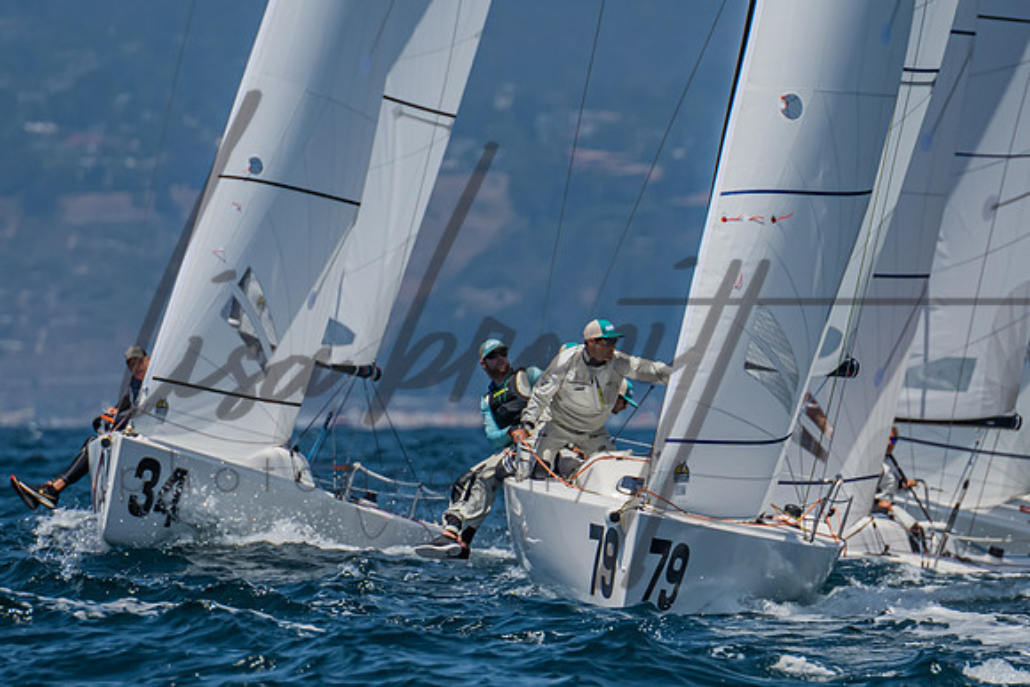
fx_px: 23210
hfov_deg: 2.5
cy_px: 539
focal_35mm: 811
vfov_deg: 1.7
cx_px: 598
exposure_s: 1/2500
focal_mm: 400
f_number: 6.3
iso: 400
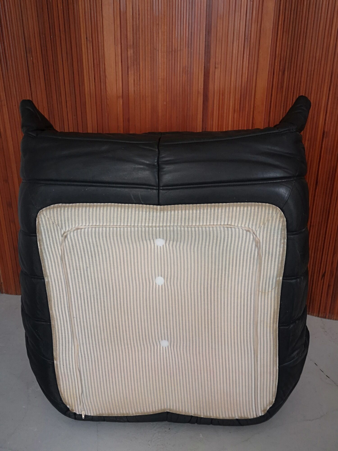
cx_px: 169
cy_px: 226
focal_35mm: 34
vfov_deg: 54.0
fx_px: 443
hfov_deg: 41.8
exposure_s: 1/50
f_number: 1.8
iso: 160
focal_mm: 3.95
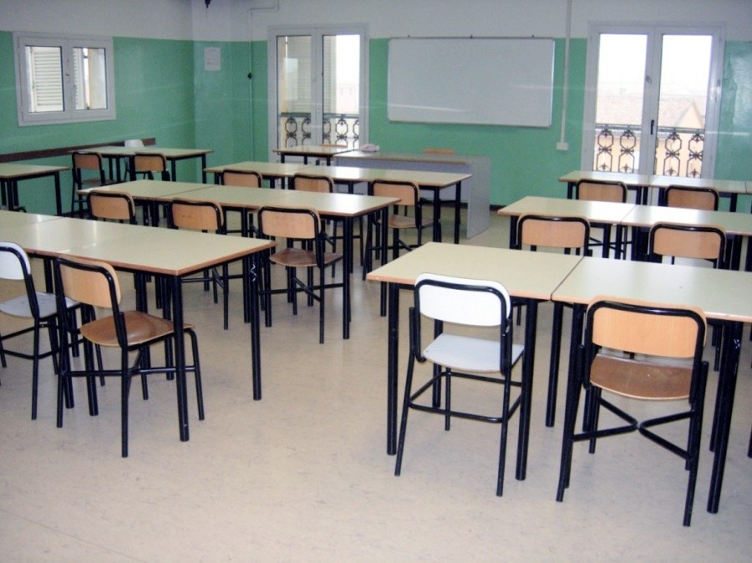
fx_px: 782
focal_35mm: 36
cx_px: 376
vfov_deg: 39.6
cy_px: 282
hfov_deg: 51.4
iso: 200
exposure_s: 1/181
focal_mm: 7.5
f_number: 2.7
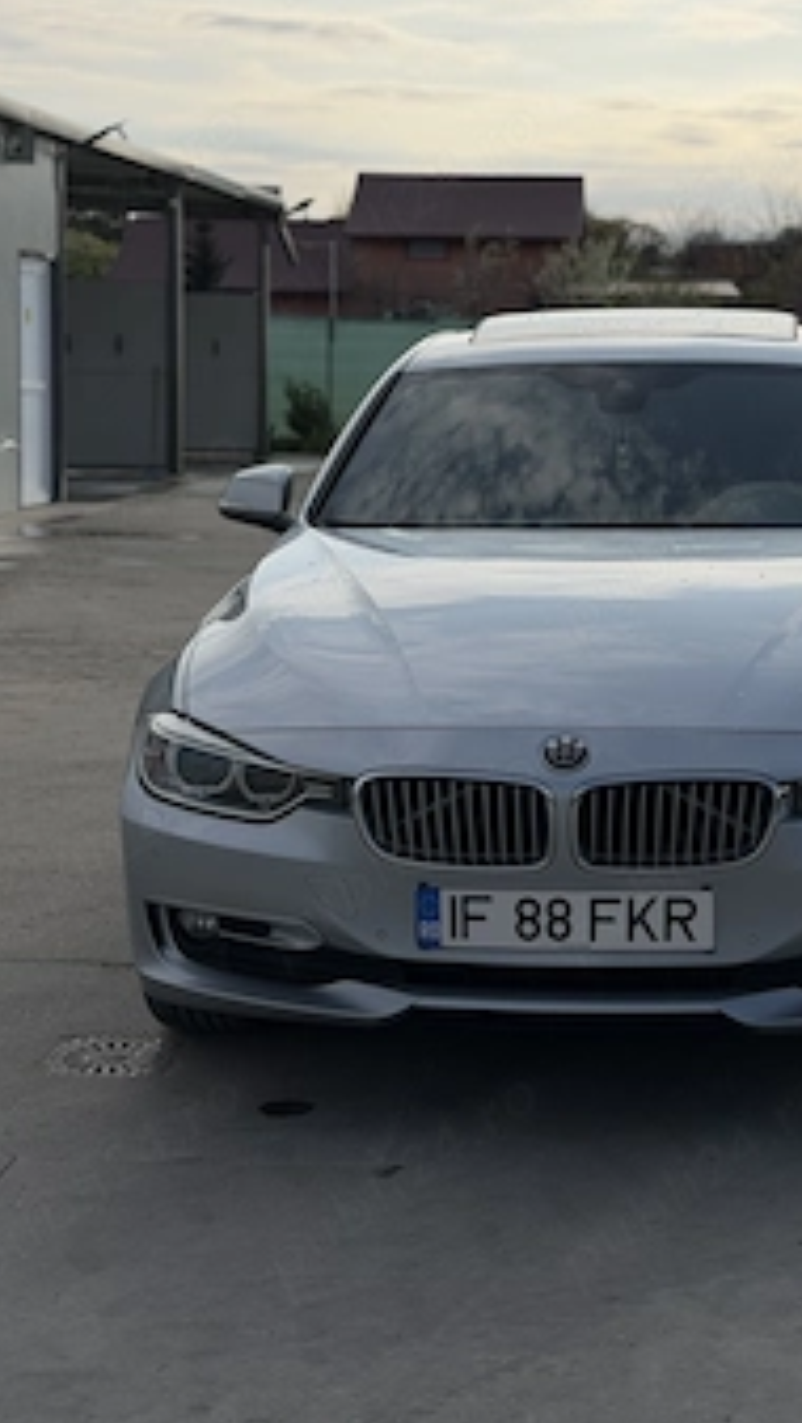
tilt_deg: -6.7
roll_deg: -0.8
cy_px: 604
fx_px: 2340
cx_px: 549
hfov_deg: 19.4
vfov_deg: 33.8
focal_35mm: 62
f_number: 1.78
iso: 64
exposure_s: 1/9901
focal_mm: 6.76
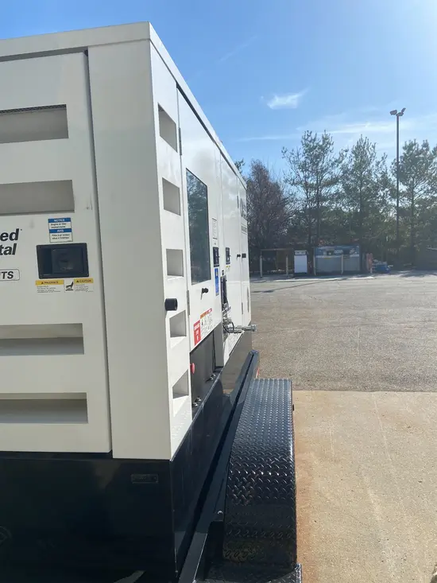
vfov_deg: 67.3
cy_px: 292
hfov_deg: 53.1
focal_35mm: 26
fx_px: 438
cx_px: 218
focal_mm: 4.25
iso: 32
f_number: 1.8
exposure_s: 1/4115
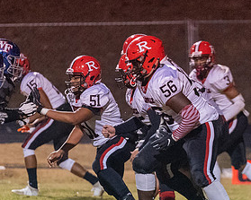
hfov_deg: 3.5
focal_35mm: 556
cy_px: 127
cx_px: 156
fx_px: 4129
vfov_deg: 2.8
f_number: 2.8
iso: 8000
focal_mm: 200
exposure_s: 1/640
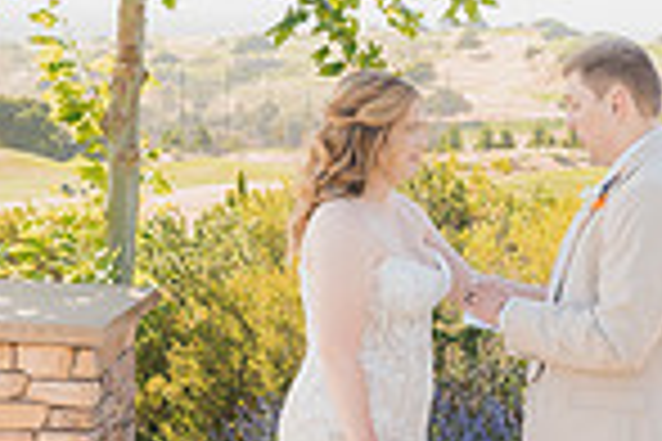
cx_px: 437
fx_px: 1306
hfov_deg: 28.3
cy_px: 209
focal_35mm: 71
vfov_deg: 19.2
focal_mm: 18
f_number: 2.8
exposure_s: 1/640
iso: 125
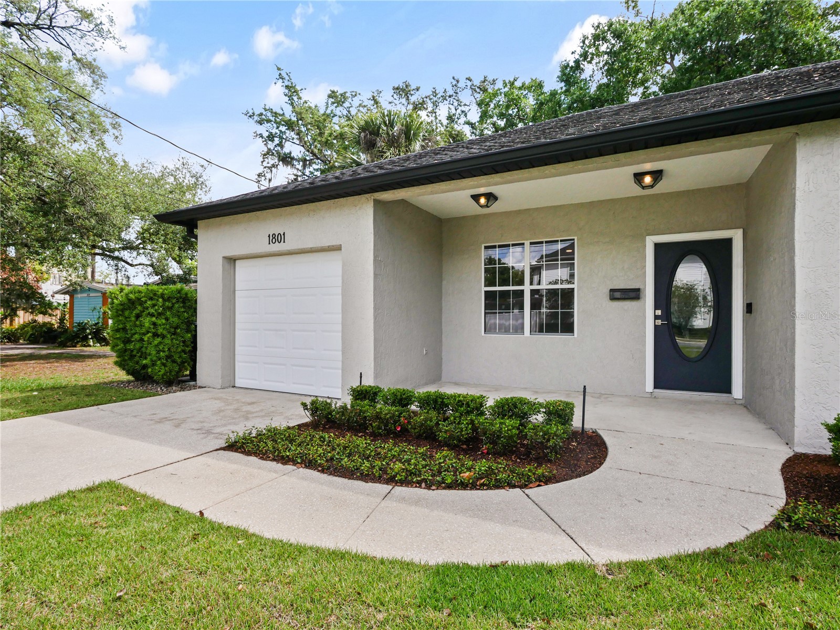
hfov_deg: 87.8
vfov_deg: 71.6
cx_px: 420
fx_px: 437
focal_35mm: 18
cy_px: 315
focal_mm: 9
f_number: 8
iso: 200
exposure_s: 1/400
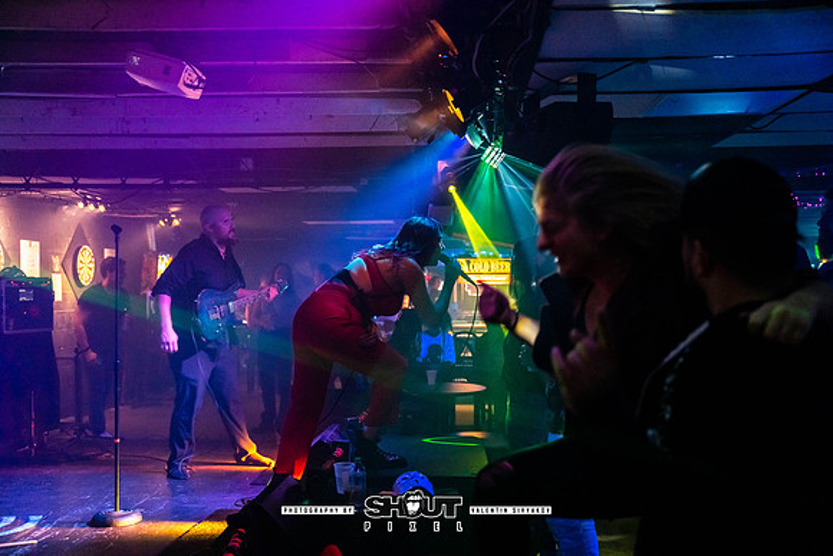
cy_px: 278
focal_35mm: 40
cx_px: 416
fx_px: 919
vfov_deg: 33.7
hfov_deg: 48.8
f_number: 2.8
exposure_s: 1/250
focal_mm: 39.7
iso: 3200
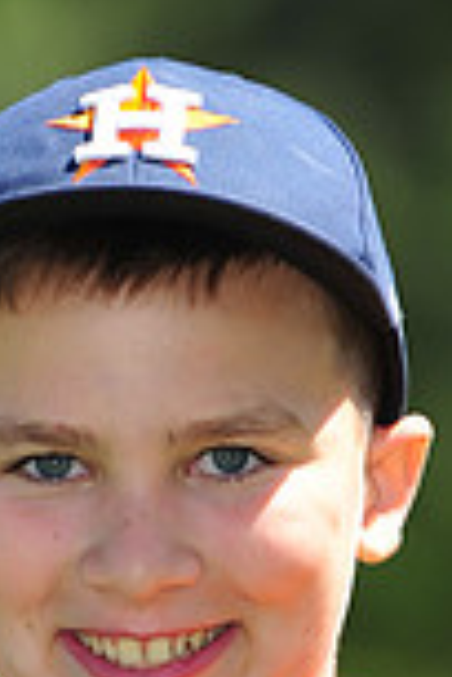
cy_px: 920
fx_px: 14293
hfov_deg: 1.8
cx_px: 164
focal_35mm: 759
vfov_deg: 2.7
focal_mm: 200
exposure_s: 1/1000
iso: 200
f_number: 4.5
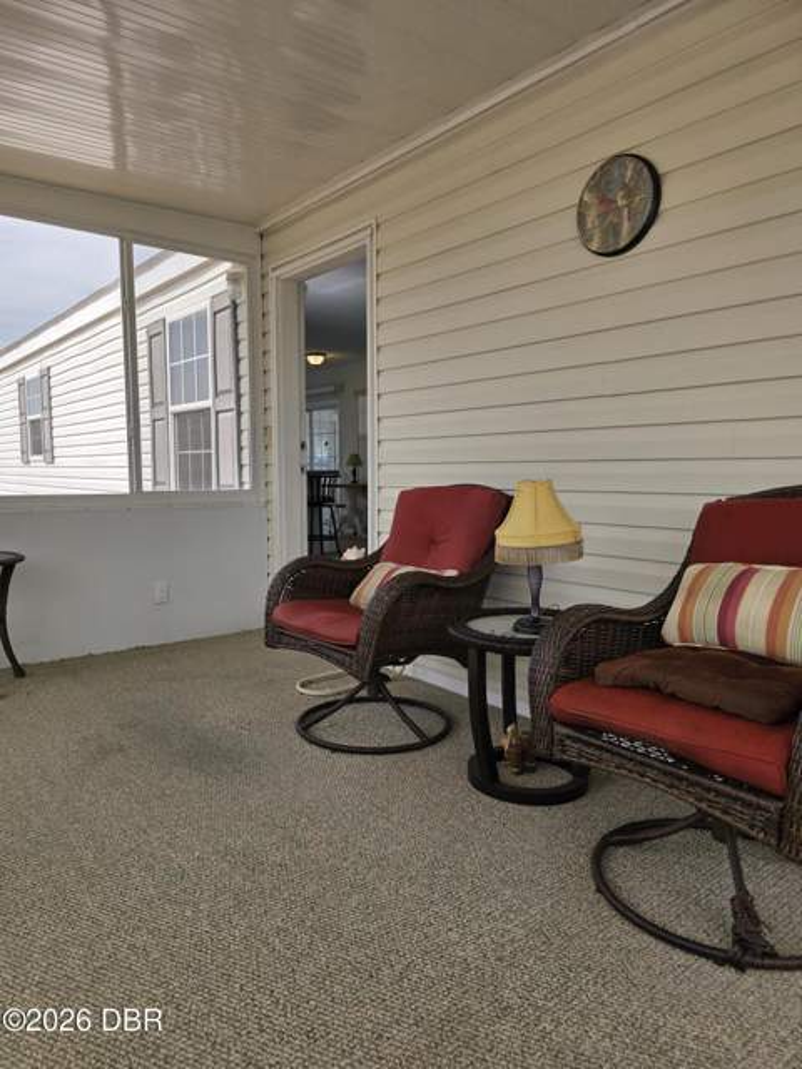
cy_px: 534
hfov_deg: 58.9
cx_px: 401
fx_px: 710
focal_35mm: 23
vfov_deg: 73.9
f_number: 1.7
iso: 32
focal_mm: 6.3
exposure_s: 1/359
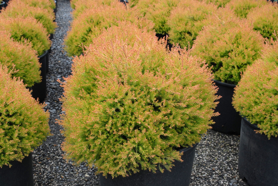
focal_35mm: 45
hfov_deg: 43.6
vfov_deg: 29.9
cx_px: 139
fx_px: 348
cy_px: 93
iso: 400
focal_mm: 30
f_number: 8
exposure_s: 1/250
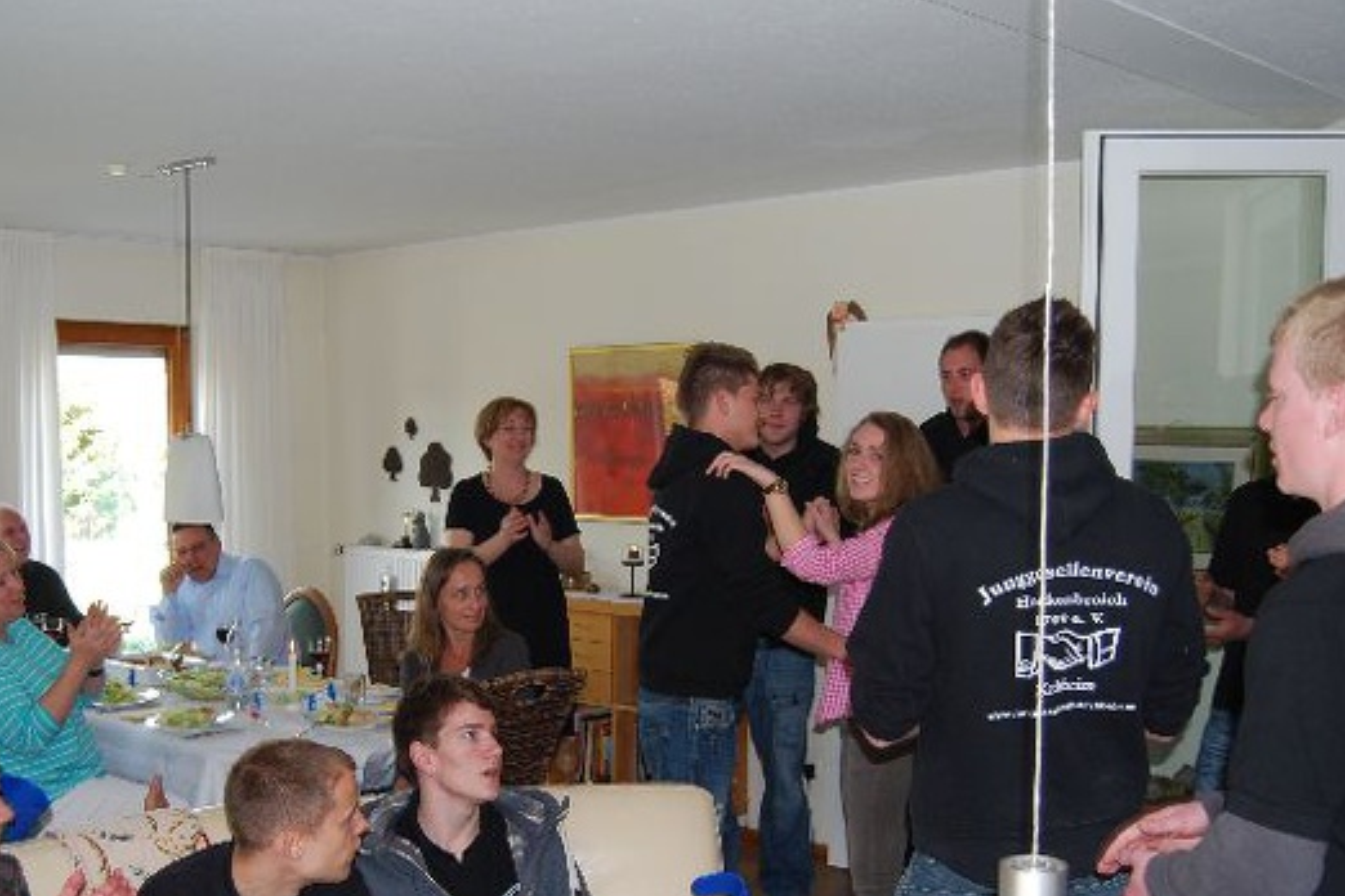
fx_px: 1532
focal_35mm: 41
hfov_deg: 47.2
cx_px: 562
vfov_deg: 32.4
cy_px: 588
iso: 200
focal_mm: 18
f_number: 3.5
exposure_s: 1/60
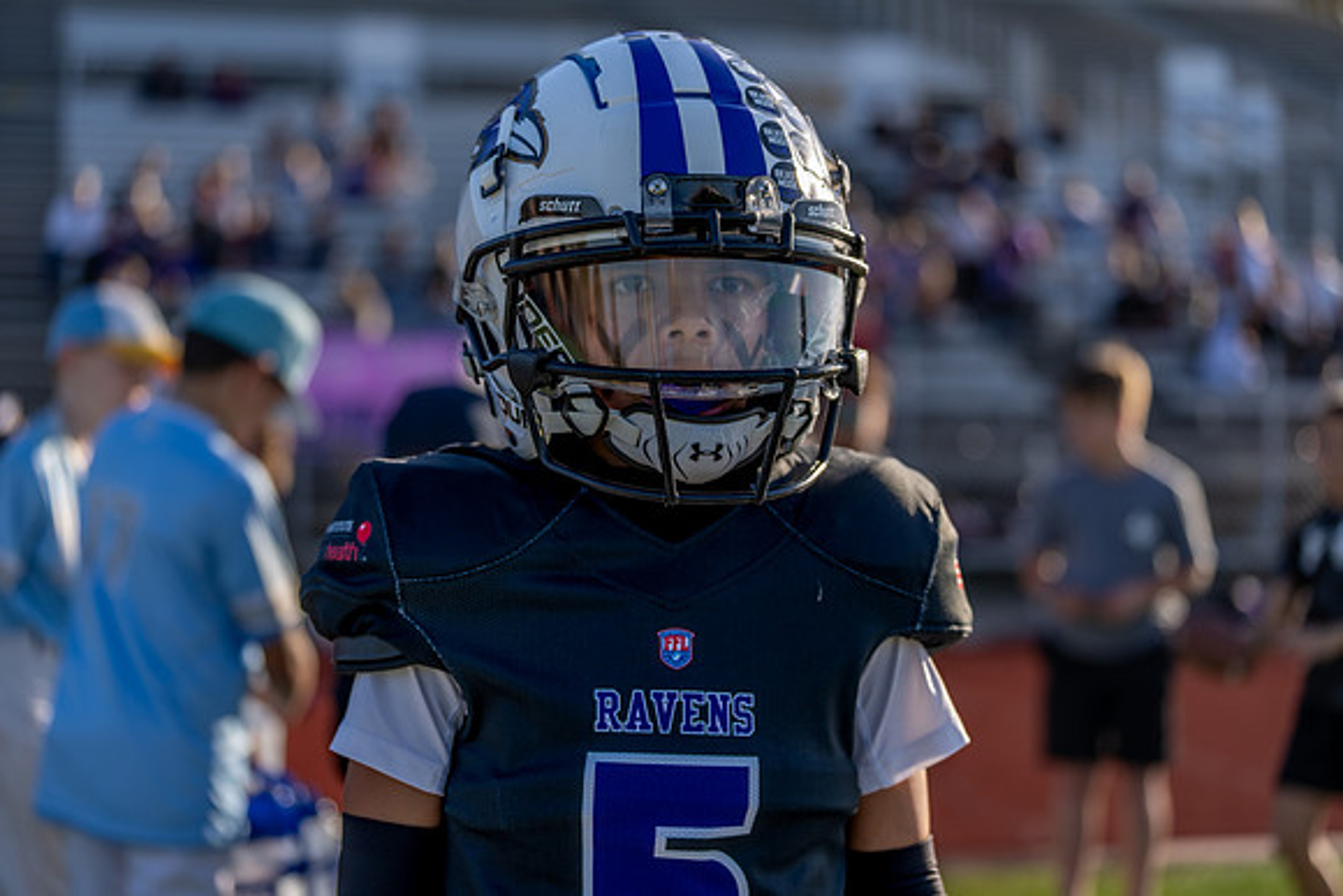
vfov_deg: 19.5
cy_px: 448
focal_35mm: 70
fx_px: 2612
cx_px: 672
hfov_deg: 28.8
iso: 100
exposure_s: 1/1250
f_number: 2.8
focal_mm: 70
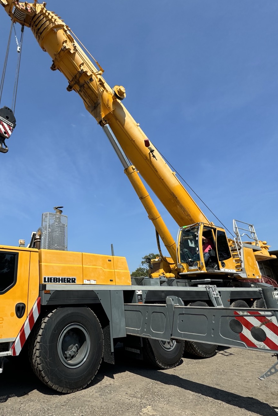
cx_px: 74
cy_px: 204
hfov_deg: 59.1
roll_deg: +1.0
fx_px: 232
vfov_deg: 84.0
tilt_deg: +22.0
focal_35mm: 20
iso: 50
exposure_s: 1/2208
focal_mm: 2.22
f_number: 2.2
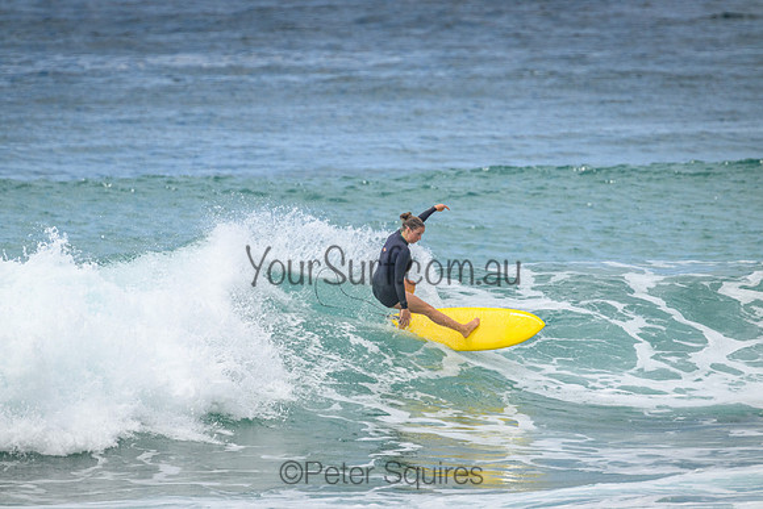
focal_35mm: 800
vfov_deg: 1.7
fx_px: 16959
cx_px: 382
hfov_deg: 2.6
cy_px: 254
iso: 1250
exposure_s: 1/3200
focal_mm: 800
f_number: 11
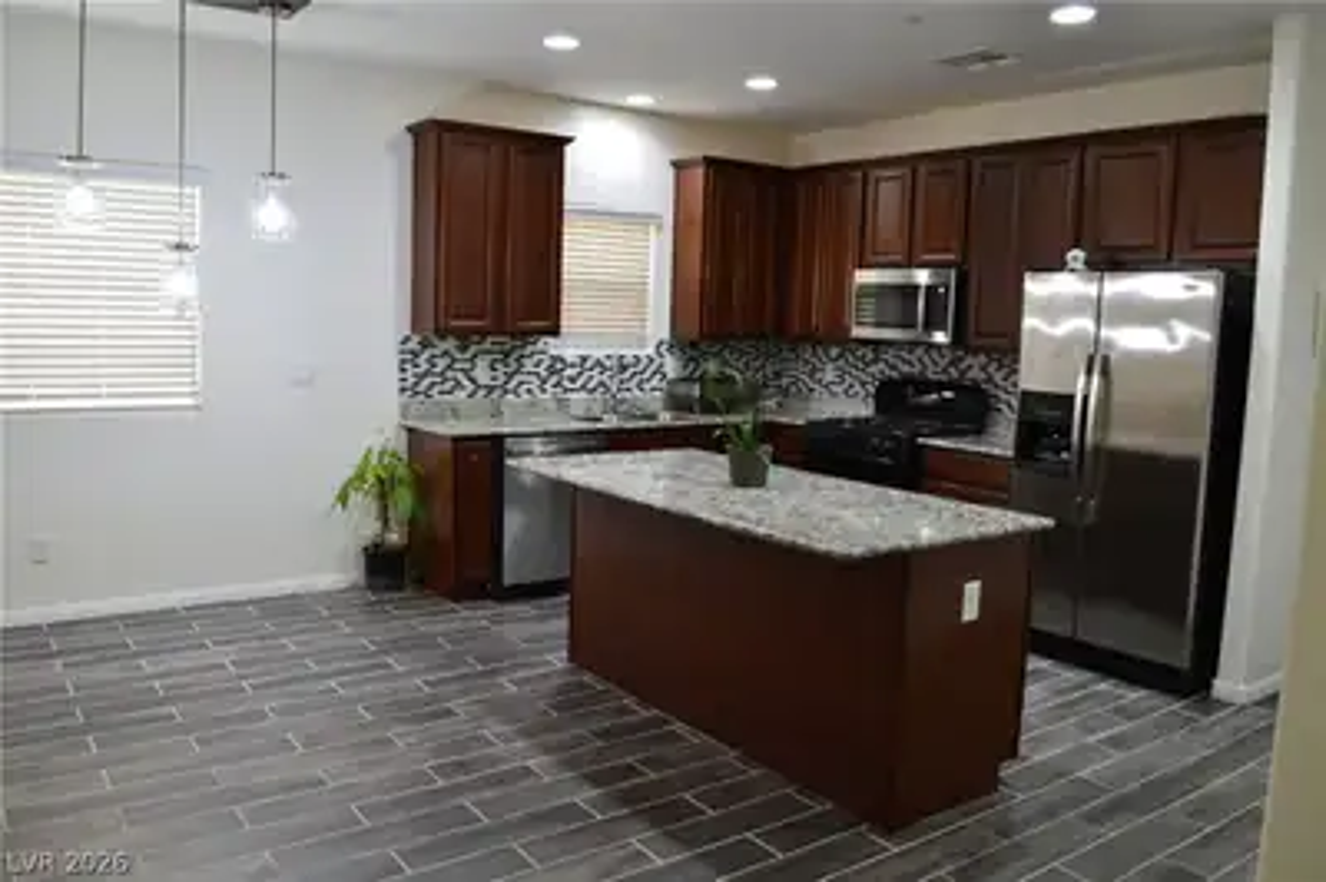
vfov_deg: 47.9
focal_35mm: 27
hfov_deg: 67.4
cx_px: 663
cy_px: 441
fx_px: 994
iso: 500
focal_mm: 18
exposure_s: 1/15
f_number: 6.3
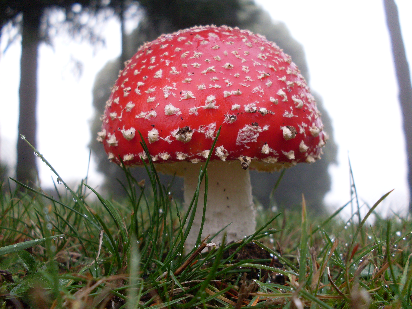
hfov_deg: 49.0
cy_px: 154
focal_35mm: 38
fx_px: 452
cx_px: 206
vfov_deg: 37.7
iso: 100
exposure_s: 1/90
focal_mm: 6.3
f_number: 2.8
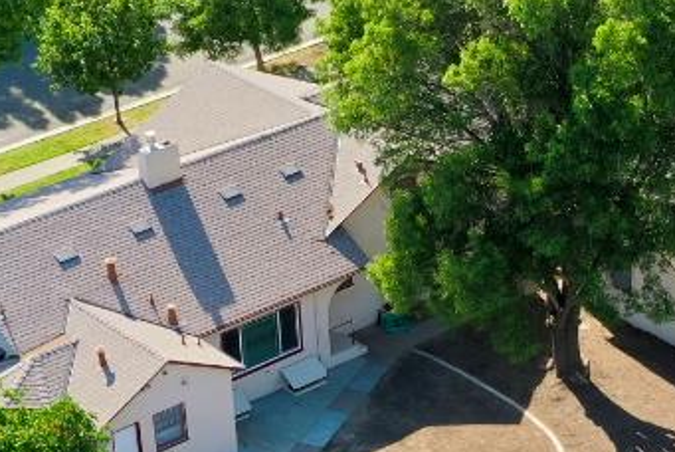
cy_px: 416
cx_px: 493
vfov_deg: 11.1
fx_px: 2308
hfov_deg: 16.6
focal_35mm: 123
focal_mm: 10.26
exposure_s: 1/240
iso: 100
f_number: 5
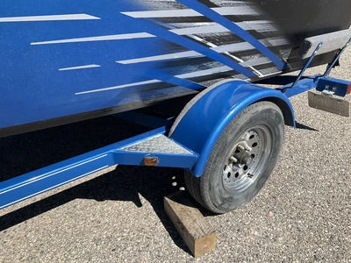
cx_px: 176
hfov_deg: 61.7
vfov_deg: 48.2
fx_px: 294
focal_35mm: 29
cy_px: 132
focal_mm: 3
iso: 25
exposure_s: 1/1490
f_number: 1.8
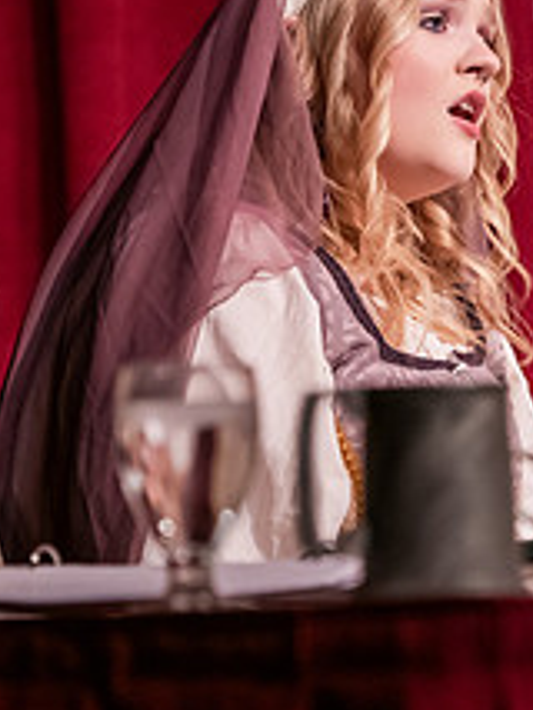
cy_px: 145
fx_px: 5271
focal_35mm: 257
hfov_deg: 5.8
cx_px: 433
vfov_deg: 7.7
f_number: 3.2
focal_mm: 98
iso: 2000
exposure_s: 1/250
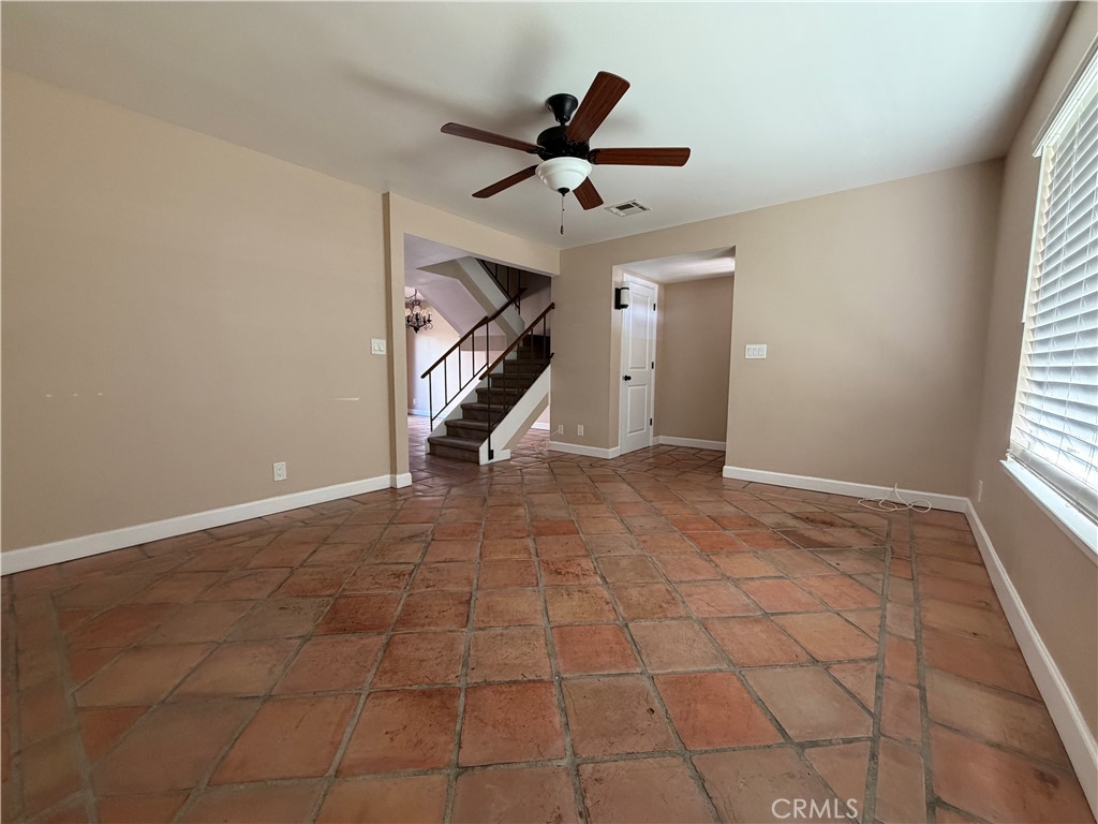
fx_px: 444
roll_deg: -0.2
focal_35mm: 14
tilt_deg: -6.0
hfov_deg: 102.1
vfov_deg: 85.7
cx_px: 549
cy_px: 412
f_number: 2.2
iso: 320
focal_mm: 2.22
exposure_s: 1/98
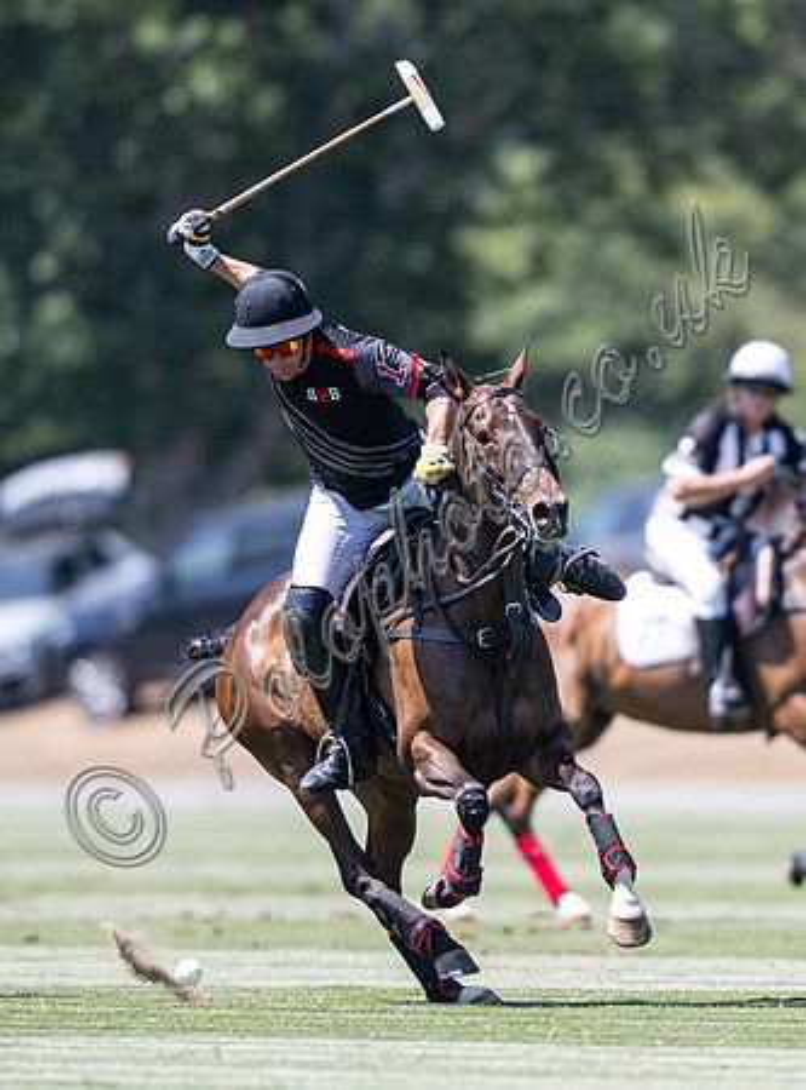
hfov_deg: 1.6
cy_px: 609
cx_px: 611
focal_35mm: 935
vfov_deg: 2.1
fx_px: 29289
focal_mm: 400
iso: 100
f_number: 2.8
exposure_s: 1/1250
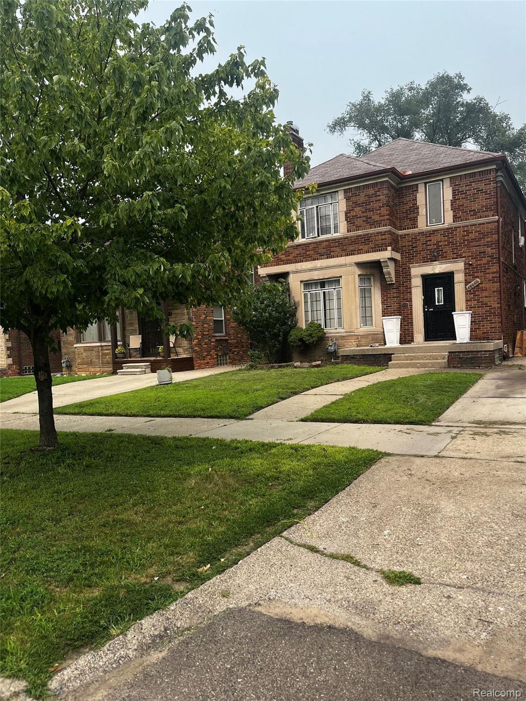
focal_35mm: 26
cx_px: 263
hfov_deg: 53.1
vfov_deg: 67.3
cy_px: 350
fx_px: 527
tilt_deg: -3.0
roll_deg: +2.8
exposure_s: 1/1600
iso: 50
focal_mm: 5.1
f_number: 1.6
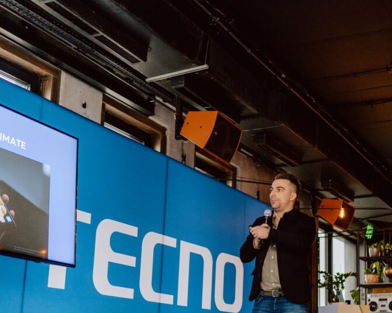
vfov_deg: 25.5
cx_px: 323
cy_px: 226
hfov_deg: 31.0
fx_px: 684
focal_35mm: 59
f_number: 2
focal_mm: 35
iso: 1000
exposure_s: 1/200
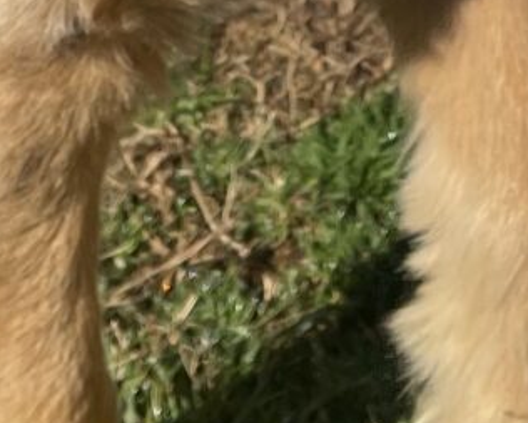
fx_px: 2470
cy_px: -625
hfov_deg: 12.1
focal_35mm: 158
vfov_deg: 8.8
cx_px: 465
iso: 32
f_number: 1.6
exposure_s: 1/2049
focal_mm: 5.1
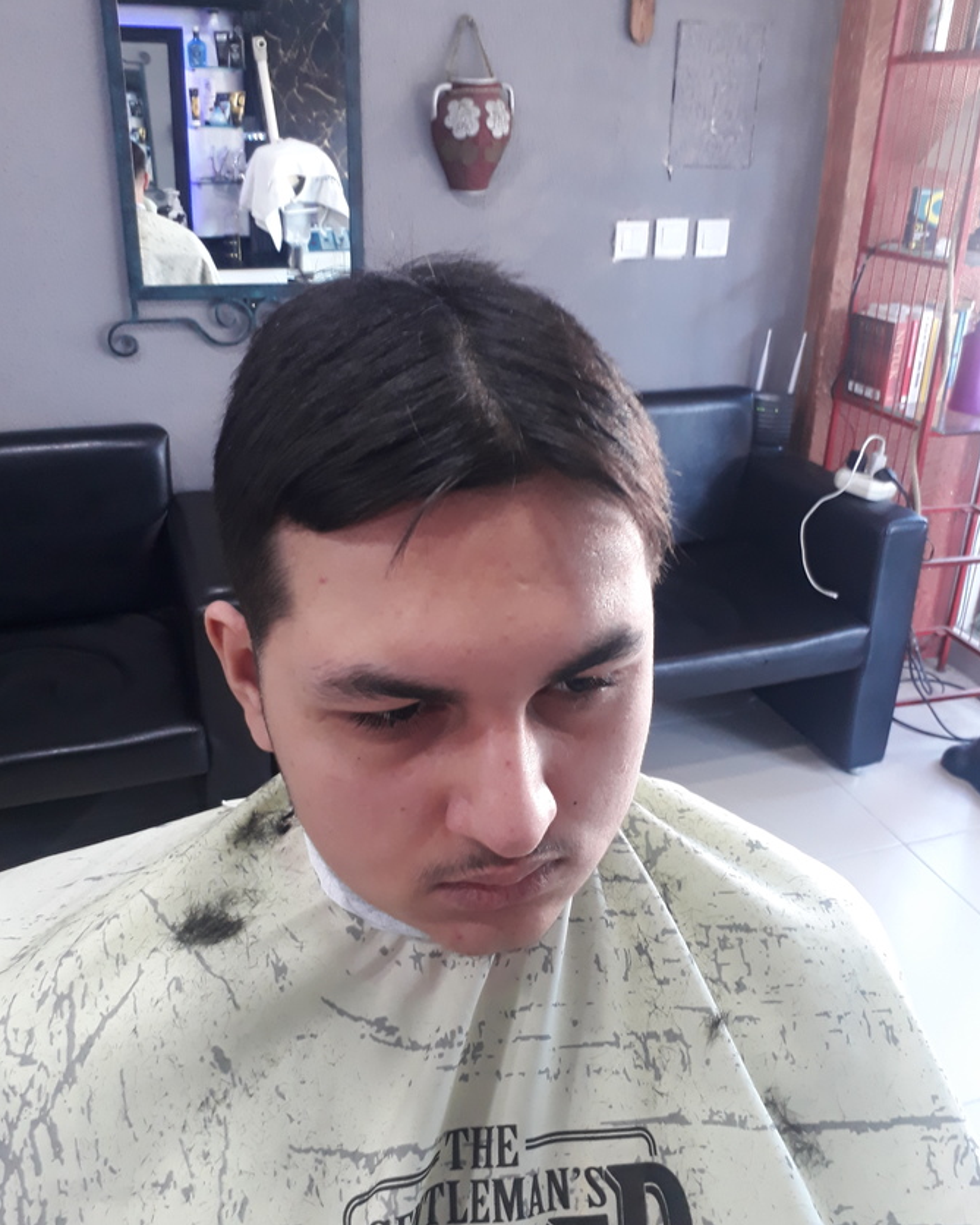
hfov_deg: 50.0
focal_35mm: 29
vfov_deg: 60.4
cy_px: 588
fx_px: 1051
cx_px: 480
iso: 160
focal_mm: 3.6
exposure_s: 1/20
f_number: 1.9
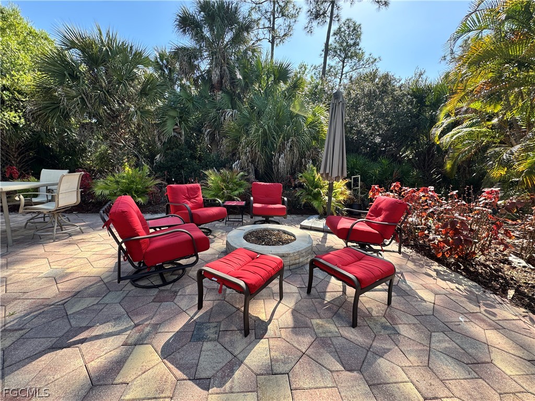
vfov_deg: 85.7
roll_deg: -2.0
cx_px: 268
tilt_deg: -9.8
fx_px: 216
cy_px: 200
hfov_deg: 102.1
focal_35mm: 14
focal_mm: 2.22
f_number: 2.2
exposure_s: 1/306
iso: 40
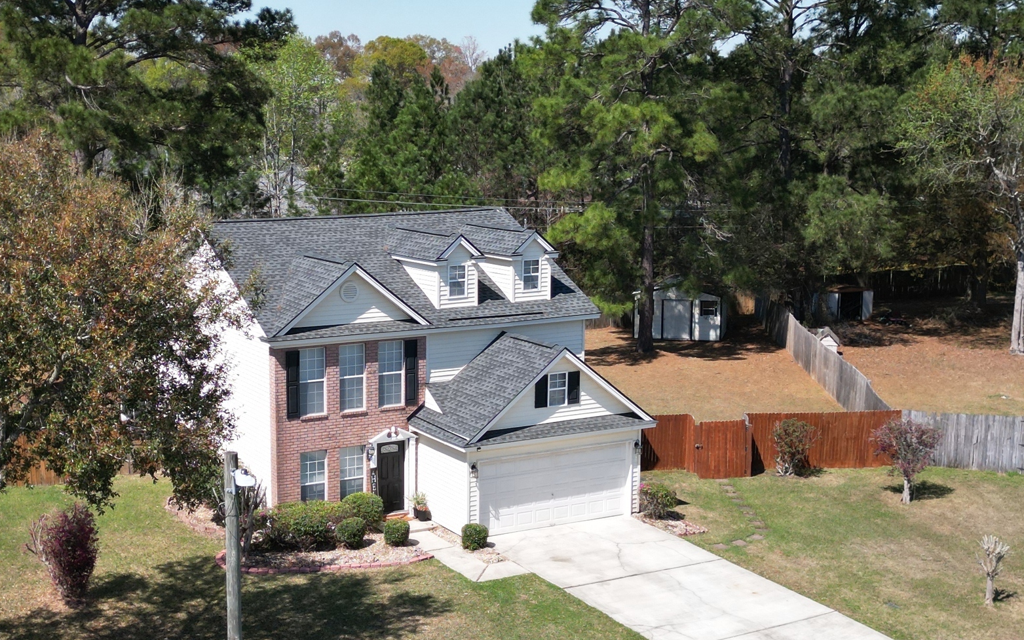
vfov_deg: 25.8
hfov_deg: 39.9
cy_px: 377
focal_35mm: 50
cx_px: 362
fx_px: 1395
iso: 120
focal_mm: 6.72
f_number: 1.7
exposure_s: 1/2500
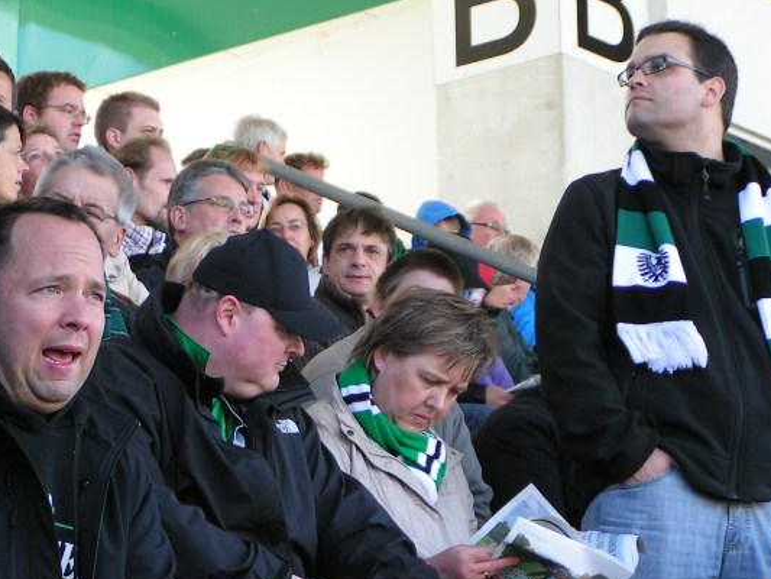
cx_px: 272
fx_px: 3810
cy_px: 339
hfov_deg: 11.5
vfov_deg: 8.7
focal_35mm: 171
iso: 80
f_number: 3.5
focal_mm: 17.4
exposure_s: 1/125
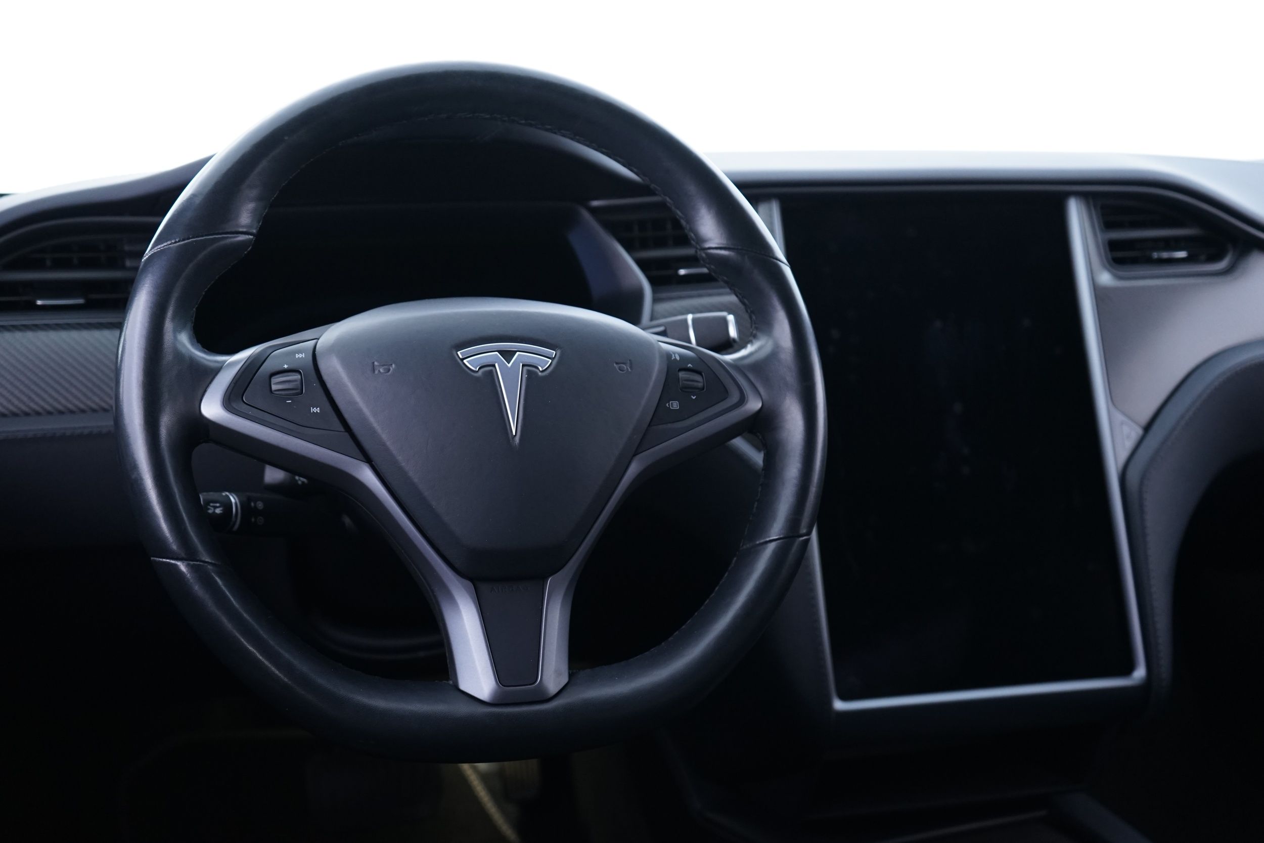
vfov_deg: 35.1
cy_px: 422
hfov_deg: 50.7
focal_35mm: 38
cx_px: 632
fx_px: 1334
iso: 1250
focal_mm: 38
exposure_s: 1/5
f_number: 4
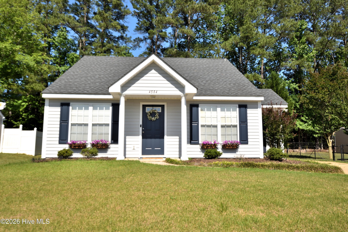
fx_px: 290
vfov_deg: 43.6
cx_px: 174
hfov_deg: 61.9
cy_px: 116
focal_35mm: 30
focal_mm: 20
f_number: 11
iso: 100
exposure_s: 1/200
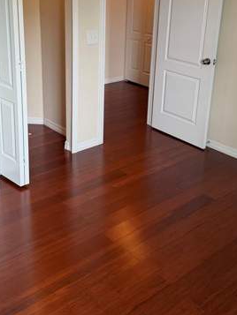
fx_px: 392
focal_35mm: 43
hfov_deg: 33.6
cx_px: 134
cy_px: 104
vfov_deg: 43.2
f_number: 1.78
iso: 160
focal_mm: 6.76
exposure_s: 1/120
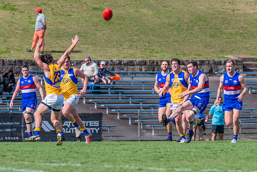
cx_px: 142
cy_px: 87
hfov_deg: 3.5
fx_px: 4168
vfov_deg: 2.4
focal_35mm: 584
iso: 800
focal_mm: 420
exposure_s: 1/1600
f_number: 8
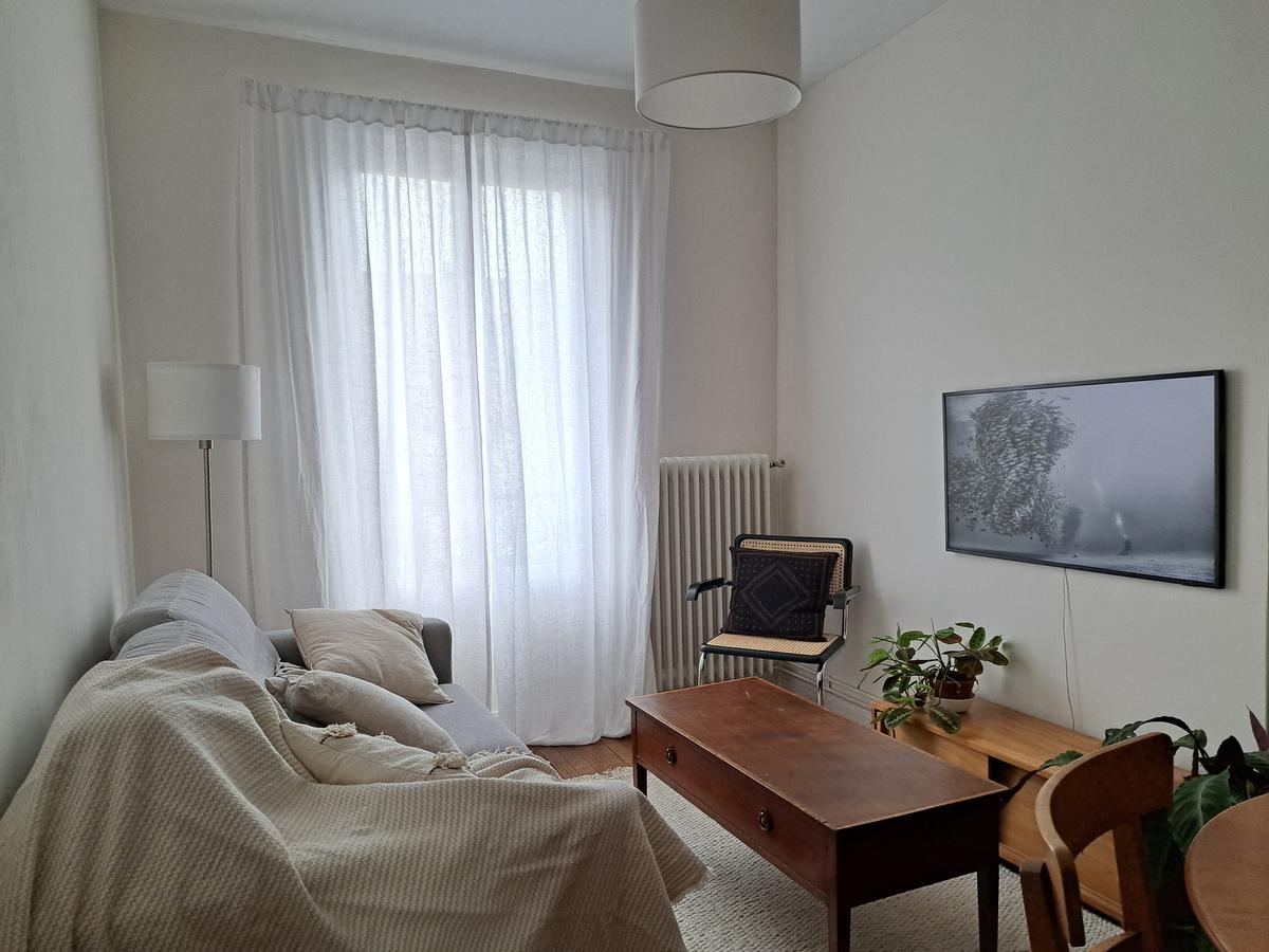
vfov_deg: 56.8
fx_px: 880
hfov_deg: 71.6
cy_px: 476
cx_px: 634
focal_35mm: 24
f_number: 1.8
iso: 160
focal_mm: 5.23
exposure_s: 1/50
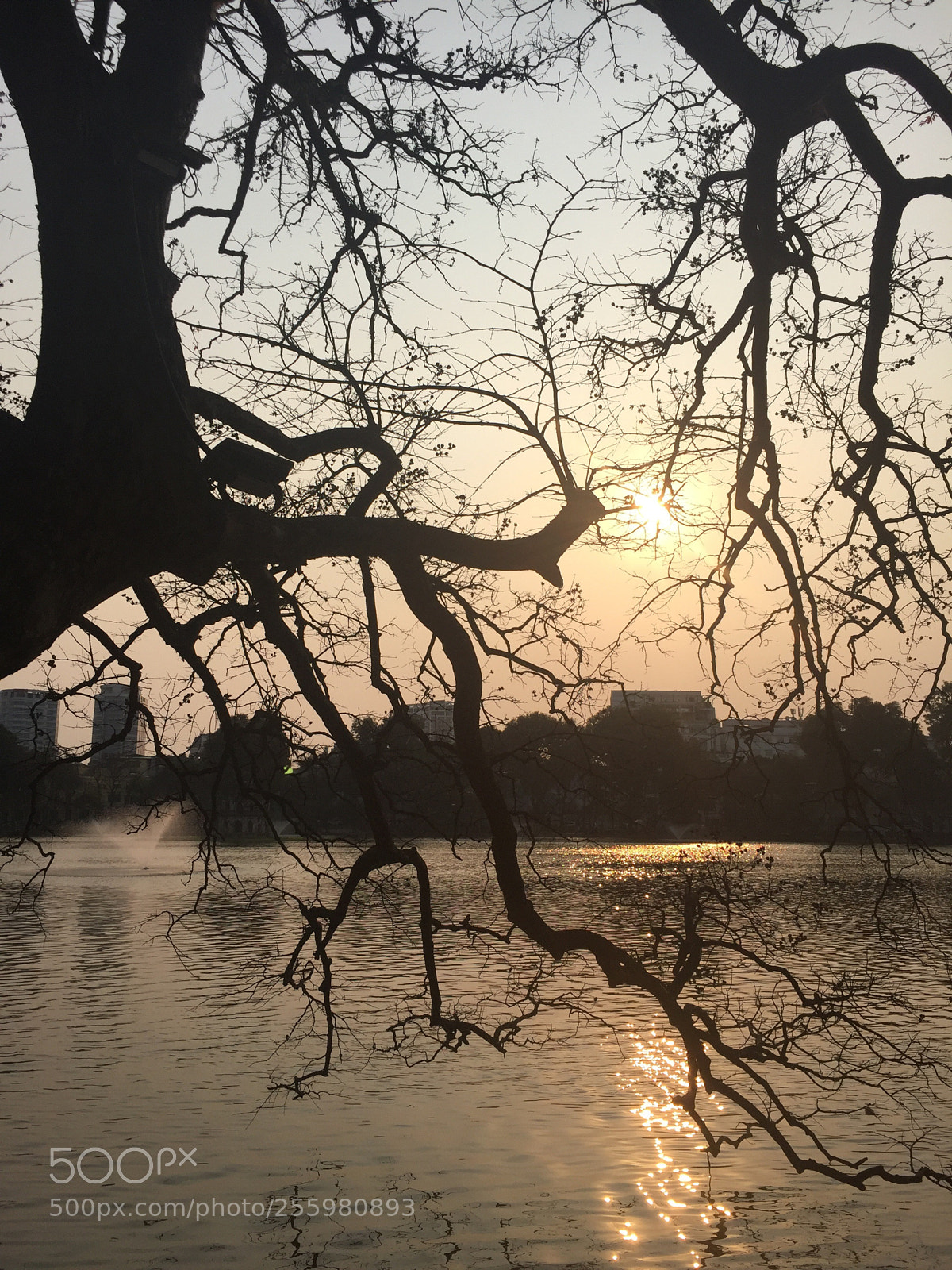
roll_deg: +0.4
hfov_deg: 48.2
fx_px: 1063
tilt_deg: +9.9
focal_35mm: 29
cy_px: 635
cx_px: 476
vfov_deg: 61.7
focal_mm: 4.15
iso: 32
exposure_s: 1/3049
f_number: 2.2
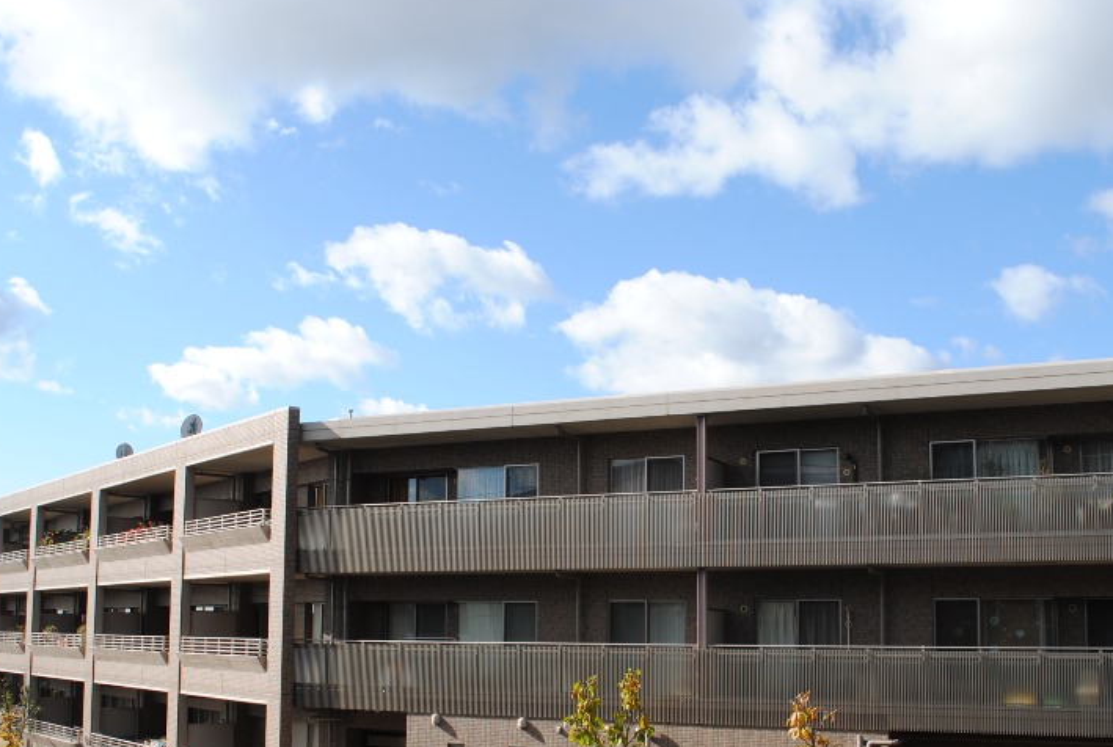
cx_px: 554
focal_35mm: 39
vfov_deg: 34.0
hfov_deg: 49.5
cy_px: 516
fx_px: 1208
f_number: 7.1
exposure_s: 1/200
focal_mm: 18
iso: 100
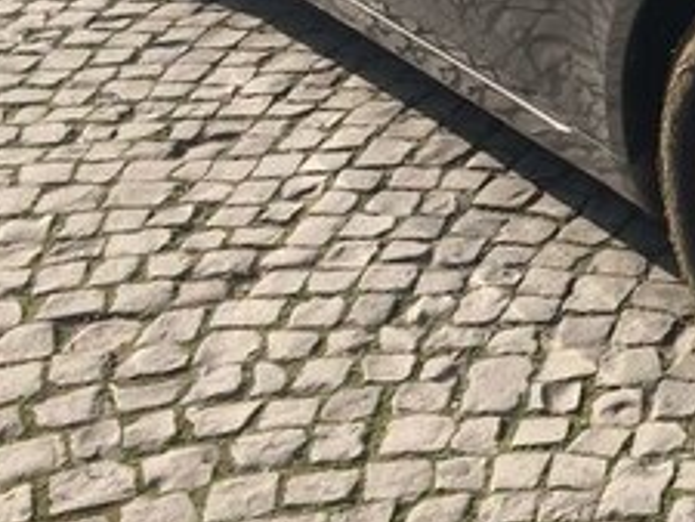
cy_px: -131
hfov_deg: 20.7
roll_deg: -0.7
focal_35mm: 85
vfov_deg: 16.5
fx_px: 1707
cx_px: 942
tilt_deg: -18.1
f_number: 2.2
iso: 32
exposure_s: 1/912
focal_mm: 4.15
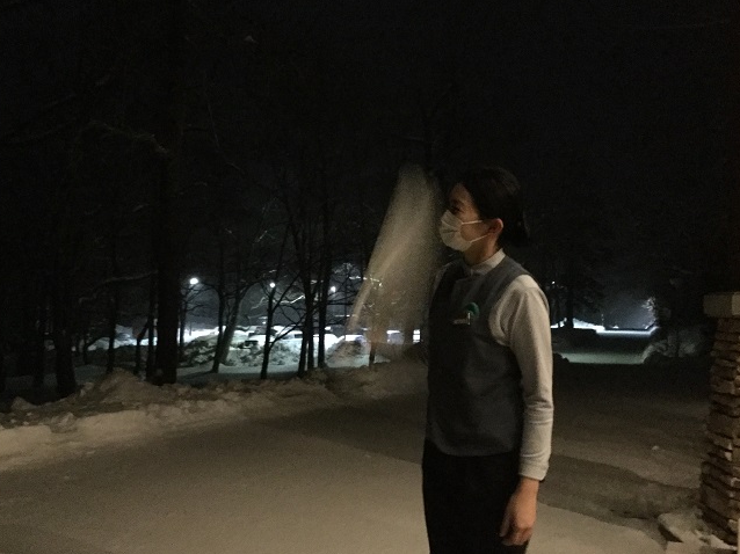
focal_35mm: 35
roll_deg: -2.1
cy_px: 287
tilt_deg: +0.7
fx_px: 748
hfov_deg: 52.6
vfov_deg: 40.7
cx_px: 344
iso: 800
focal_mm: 3.3
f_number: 2.4
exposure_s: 1/15
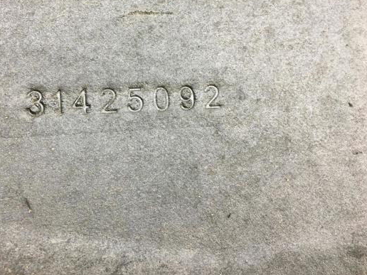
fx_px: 382
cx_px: 146
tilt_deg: -74.7
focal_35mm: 36
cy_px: 118
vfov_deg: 39.6
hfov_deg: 51.0
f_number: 2.2
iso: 50
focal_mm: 4.15
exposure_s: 1/33
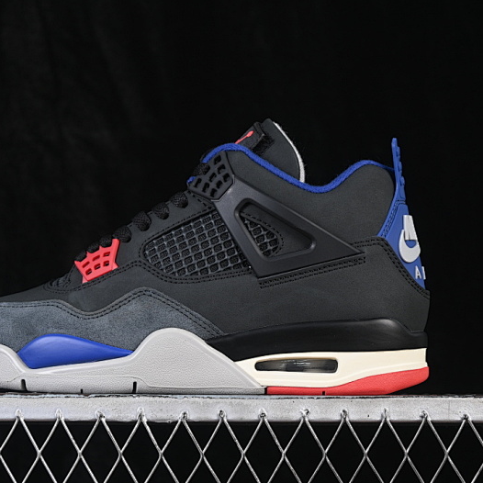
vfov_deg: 17.9
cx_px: 185
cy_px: 242
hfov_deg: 17.9
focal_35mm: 97
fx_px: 1531
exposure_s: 1/60
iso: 160
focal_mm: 50
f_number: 6.3
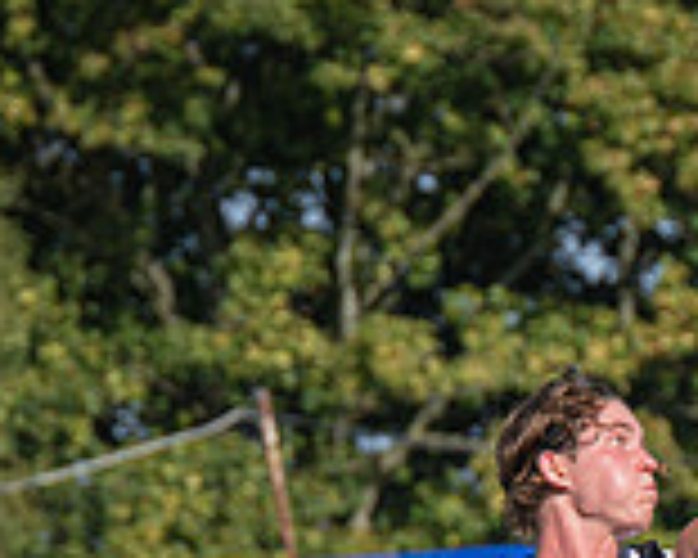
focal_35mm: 401
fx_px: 8284
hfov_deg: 4.8
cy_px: 752
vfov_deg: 3.8
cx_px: 678
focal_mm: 98
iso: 200
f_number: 4
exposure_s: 1/3200
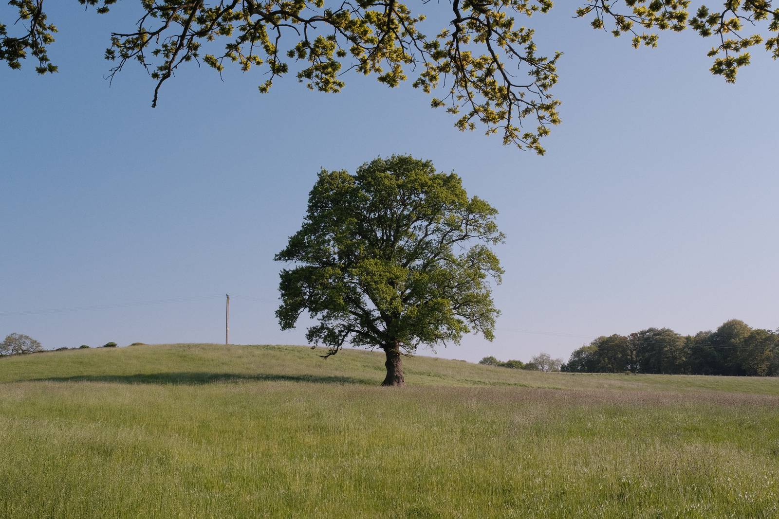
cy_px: 260
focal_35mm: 37
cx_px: 390
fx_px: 801
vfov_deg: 35.9
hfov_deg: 51.9
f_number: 11
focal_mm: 24.7
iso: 640
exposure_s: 1/550
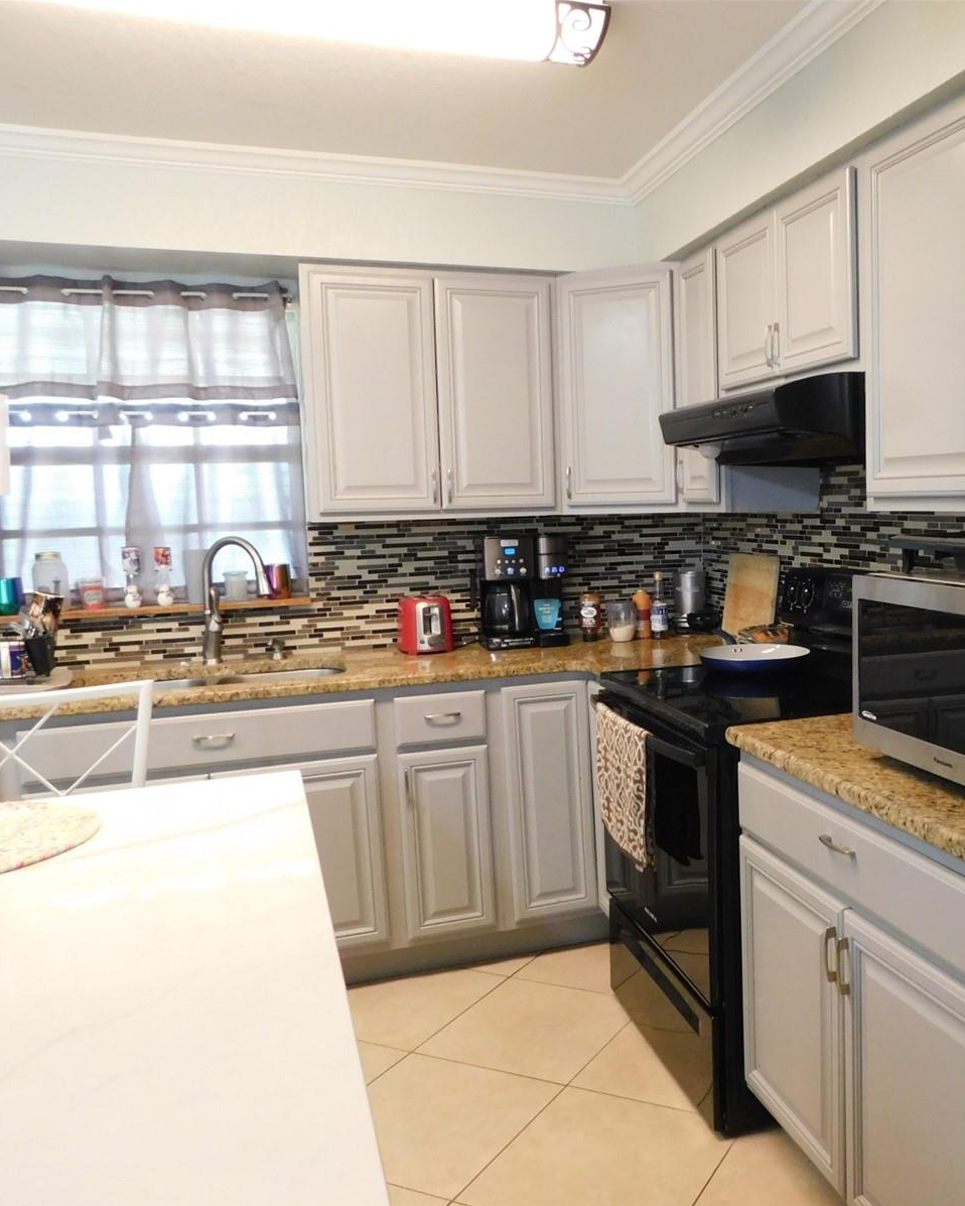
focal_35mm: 30
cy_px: 604
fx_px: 1071
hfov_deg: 46.9
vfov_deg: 58.8
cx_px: 713
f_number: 3
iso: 400
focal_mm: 4
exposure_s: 1/15
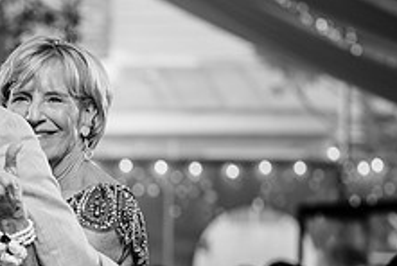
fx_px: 2573
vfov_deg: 5.9
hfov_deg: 8.8
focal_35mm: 233
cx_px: -38
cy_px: 216
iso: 500
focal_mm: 84
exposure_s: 1/250
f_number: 2.8
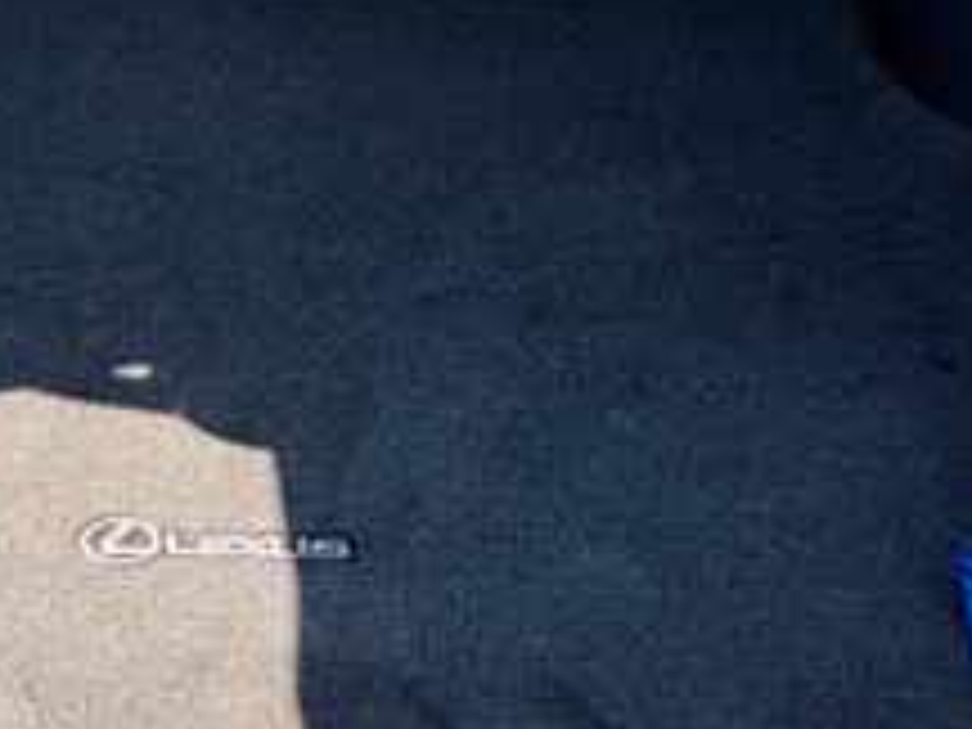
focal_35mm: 71
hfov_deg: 26.7
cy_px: 194
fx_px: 1994
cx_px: 158
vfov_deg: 20.6
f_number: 1.78
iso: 64
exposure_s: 1/256
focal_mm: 6.76
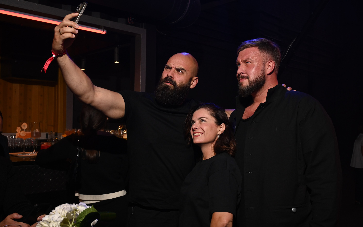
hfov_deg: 54.0
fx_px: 356
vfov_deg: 35.3
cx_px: 182
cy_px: 118
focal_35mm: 36
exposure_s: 1/125
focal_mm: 35
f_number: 7.1
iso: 1000
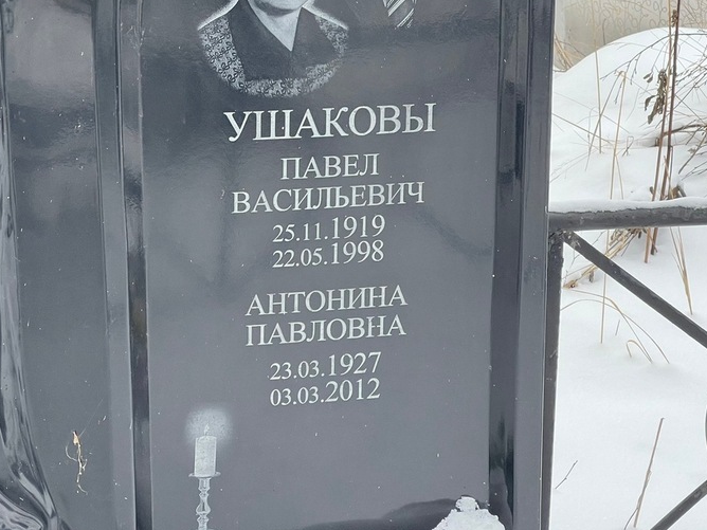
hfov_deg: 16.7
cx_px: 273
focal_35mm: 118
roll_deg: -2.3
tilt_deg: -13.2
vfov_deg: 12.5
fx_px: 2410
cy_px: 127
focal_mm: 9
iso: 80
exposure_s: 1/99
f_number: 2.8
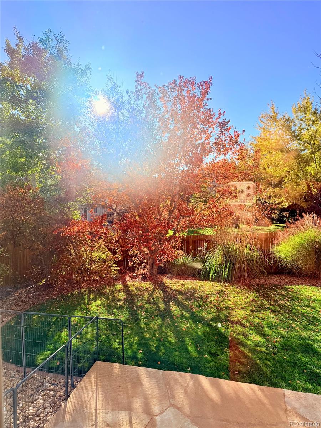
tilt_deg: -3.8
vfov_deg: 71.6
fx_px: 297
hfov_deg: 56.8
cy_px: 214
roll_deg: -0.5
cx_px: 160
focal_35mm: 24
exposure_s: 1/3953
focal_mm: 6.76
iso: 100
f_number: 1.78
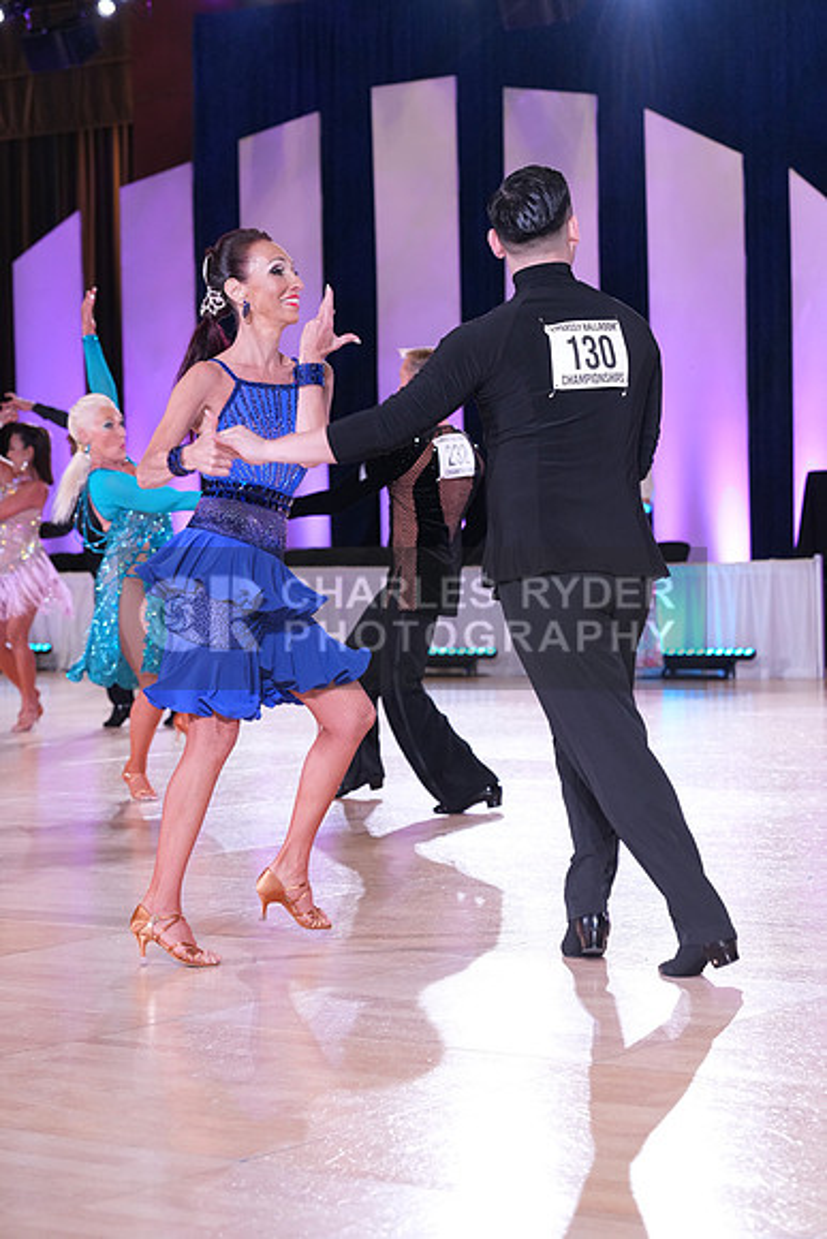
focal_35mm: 83
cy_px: 620
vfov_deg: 24.5
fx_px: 2858
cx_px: 414
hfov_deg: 16.5
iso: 2500
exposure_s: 1/200
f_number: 5
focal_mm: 83
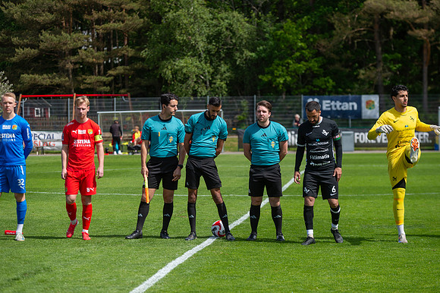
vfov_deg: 10.9
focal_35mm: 126
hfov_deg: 16.3
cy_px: 146
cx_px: 220
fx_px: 1537
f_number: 4
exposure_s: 1/1600
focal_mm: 122
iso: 100
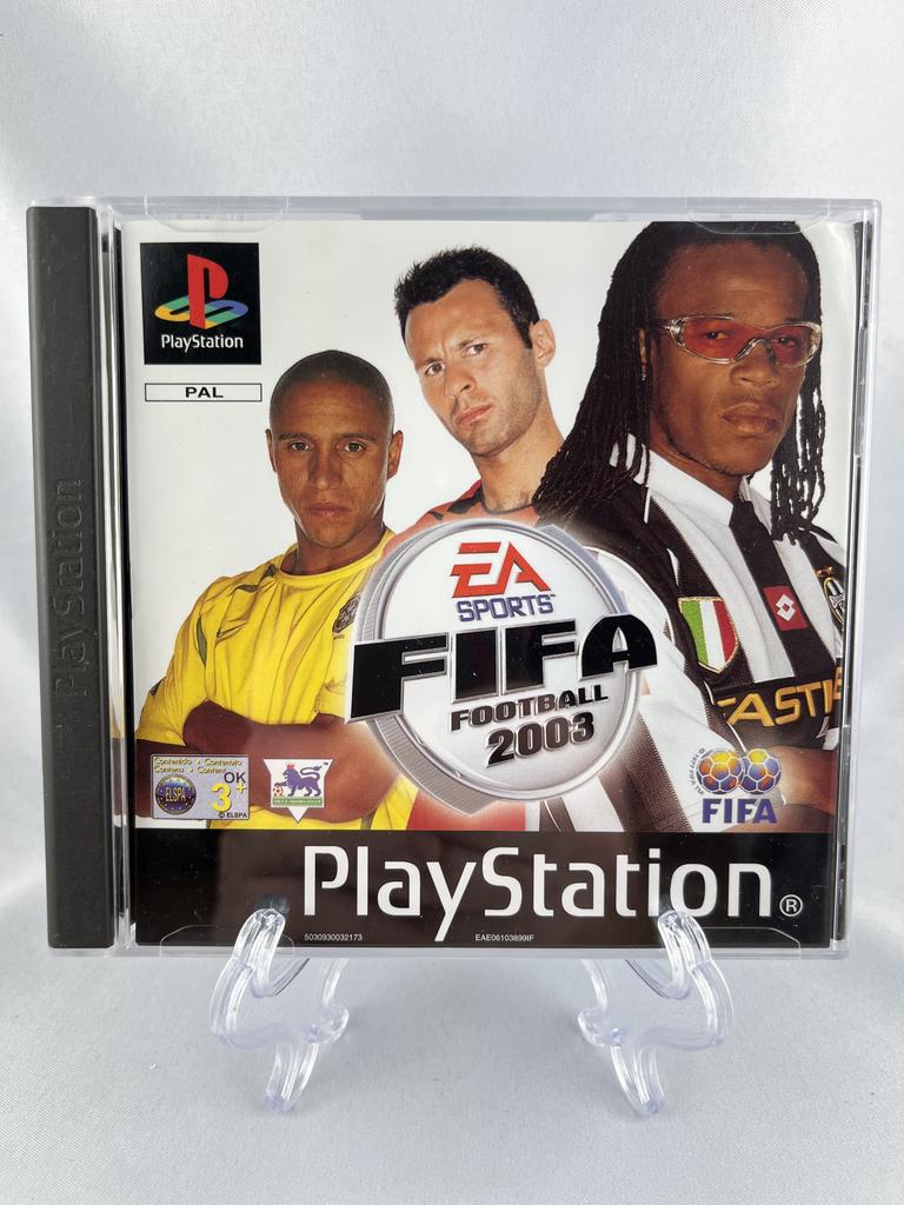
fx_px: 905
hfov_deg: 53.1
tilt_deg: -25.0
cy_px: 602
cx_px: 452
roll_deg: -1.1
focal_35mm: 26
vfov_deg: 67.3
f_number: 1.6
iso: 40
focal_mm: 5.1
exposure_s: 1/181
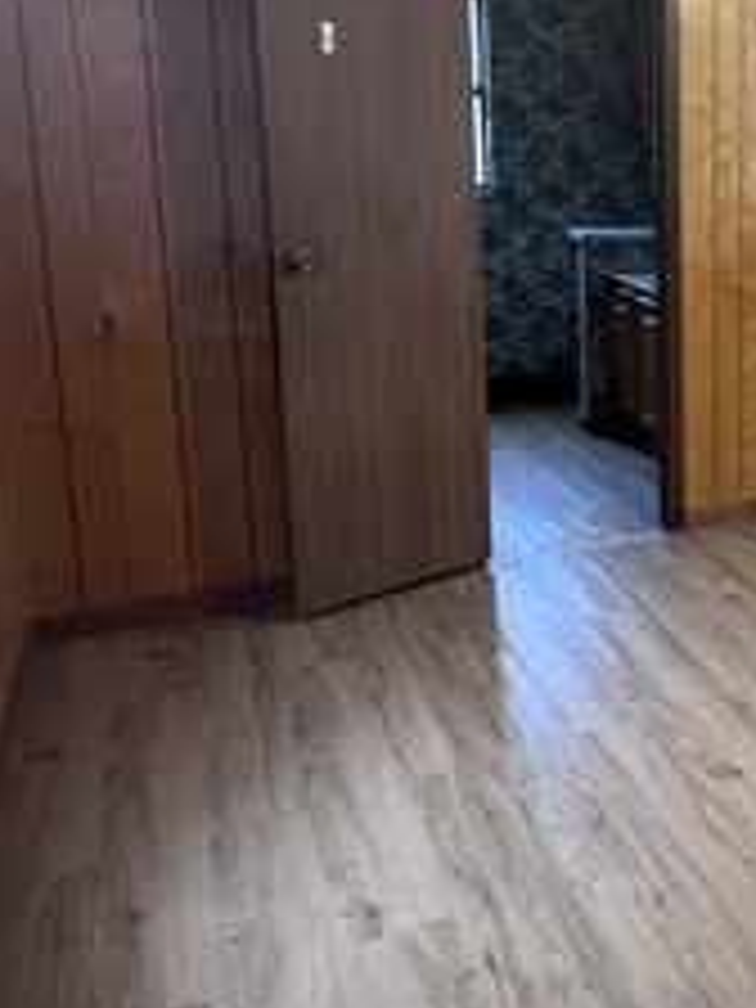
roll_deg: -1.2
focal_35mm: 40
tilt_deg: -10.6
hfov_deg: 30.2
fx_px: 1165
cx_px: 922
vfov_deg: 46.1
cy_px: 342
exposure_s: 1/60
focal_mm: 2.22
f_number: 2.2
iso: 320
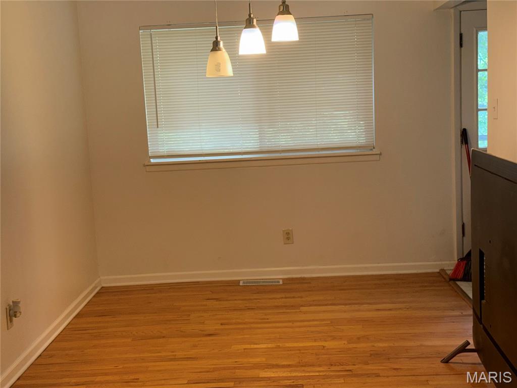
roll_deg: +3.3
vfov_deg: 30.3
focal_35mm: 48
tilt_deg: -7.2
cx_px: 258
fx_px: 717
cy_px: 194
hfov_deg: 39.7
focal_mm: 6.76
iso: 50
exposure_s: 1/30
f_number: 1.78
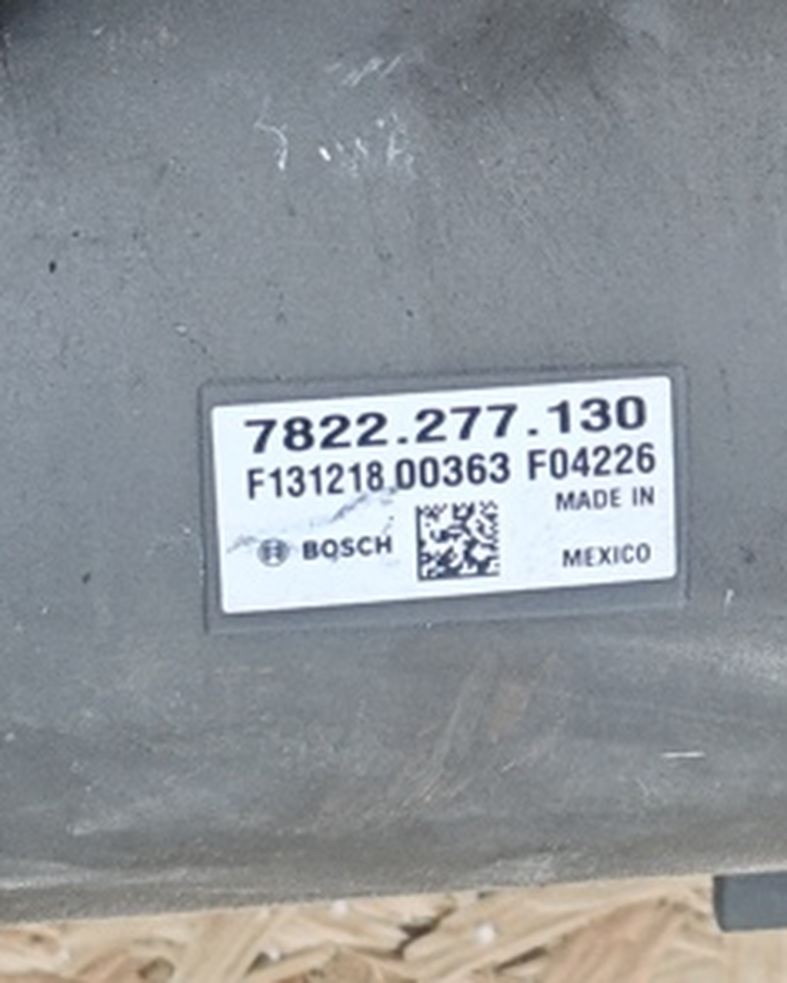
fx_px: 3203
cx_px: 860
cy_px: 347
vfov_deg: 17.4
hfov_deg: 13.7
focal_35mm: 110
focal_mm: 4.94
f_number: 1.5
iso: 200
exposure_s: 1/202
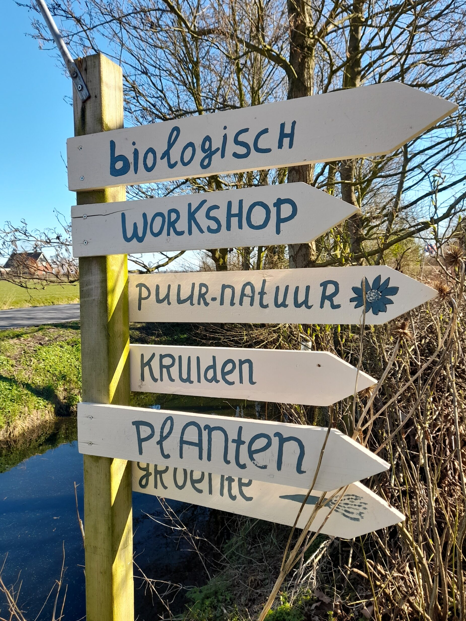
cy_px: 313
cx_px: 230
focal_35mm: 26
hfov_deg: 53.1
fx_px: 467
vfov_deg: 67.3
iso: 20
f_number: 2
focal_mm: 4.6
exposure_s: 1/222
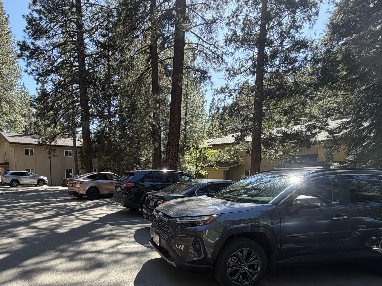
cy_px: 204
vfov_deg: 56.8
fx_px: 254
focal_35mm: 23
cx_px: 134
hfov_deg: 72.2
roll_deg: -0.5
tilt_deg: -7.7
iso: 40
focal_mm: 2.22
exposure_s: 1/226
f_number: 2.2
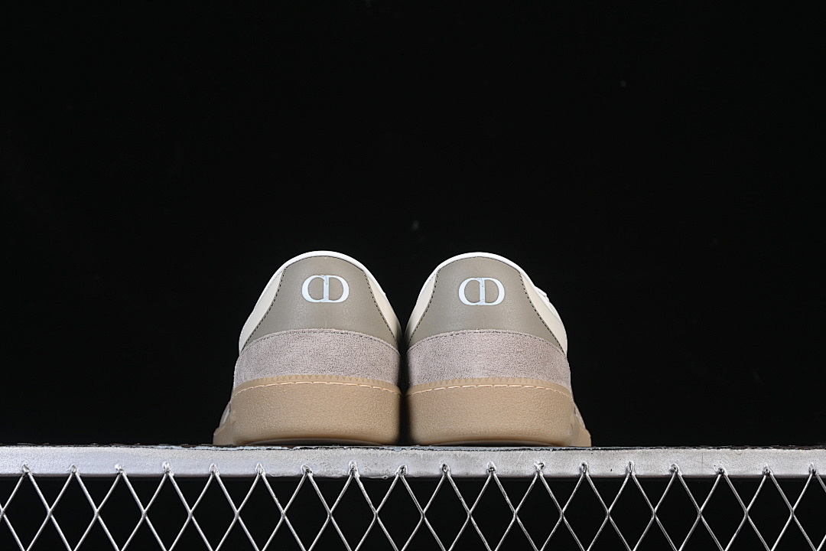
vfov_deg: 18.2
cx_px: 413
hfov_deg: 27.0
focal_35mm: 75
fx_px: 1721
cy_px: 276
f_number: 7.1
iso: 160
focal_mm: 50
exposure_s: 1/80
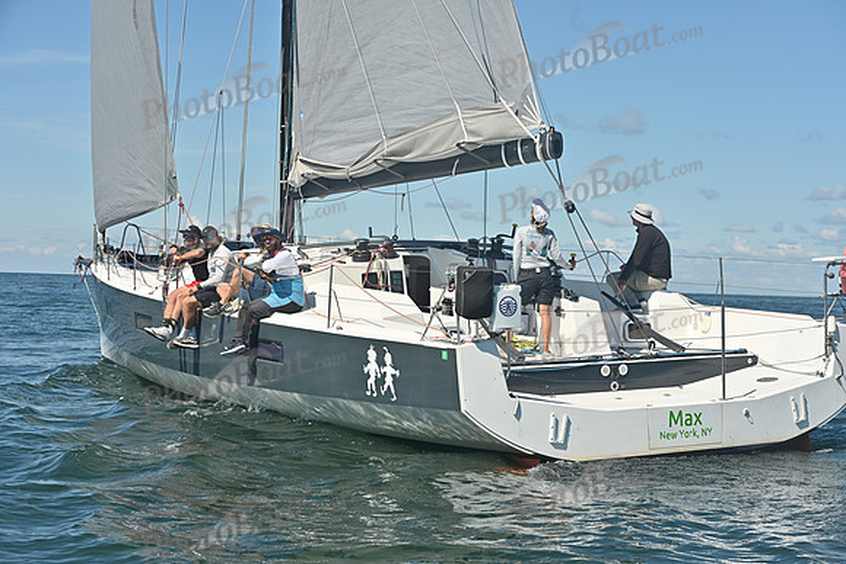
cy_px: 282
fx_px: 1645
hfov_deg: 28.8
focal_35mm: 70
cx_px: 423
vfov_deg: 19.5
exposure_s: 1/1600
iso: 250
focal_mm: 70
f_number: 7.1
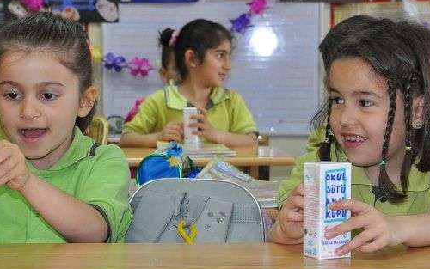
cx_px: 215
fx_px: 1382
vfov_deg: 11.1
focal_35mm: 118
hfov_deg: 17.7
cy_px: 146
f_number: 4.8
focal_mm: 45
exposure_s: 1/60
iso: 1000
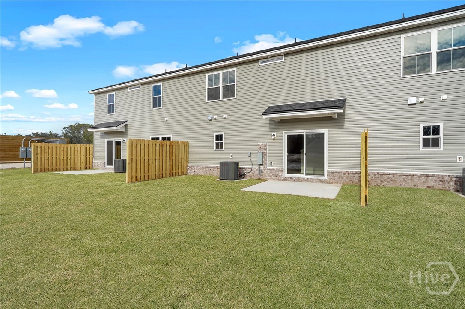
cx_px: 232
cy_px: 154
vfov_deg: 67.3
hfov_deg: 90.0
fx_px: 232
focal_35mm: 18
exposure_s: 1/250
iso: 200
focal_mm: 18
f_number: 11
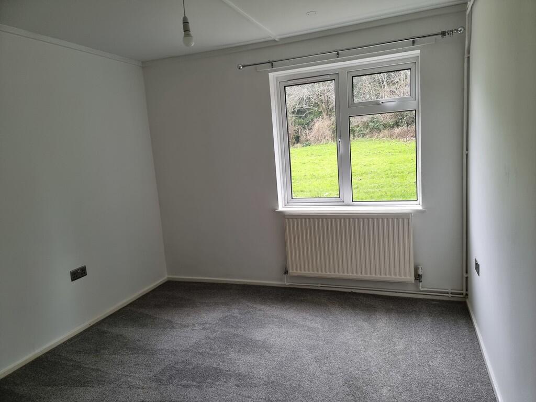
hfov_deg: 71.6
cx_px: 268
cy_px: 201
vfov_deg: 56.8
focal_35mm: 24
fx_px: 372
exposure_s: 1/100
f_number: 1.8
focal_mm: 6.7
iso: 125
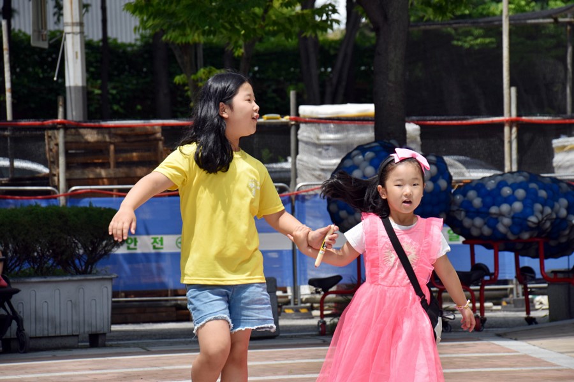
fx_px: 2989
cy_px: 191
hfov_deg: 11.0
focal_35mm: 188
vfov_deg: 7.3
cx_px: 287
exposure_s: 1/400
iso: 200
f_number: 10
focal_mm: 125
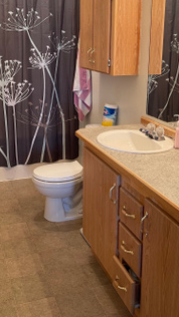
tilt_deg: -10.3
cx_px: 77
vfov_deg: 46.7
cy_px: 108
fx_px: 362
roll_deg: -0.5
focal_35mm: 43
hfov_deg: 27.7
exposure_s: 1/60
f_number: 1.6
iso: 250
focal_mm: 5.1
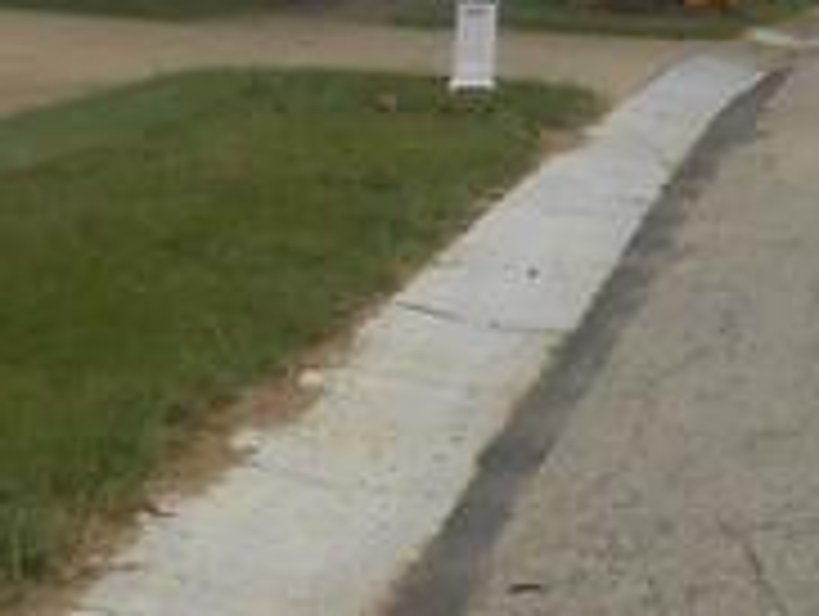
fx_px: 3459
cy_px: -103
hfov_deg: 12.2
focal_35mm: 146
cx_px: 1548
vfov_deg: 10.0
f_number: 3.5
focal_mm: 4.6
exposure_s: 1/400
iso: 80
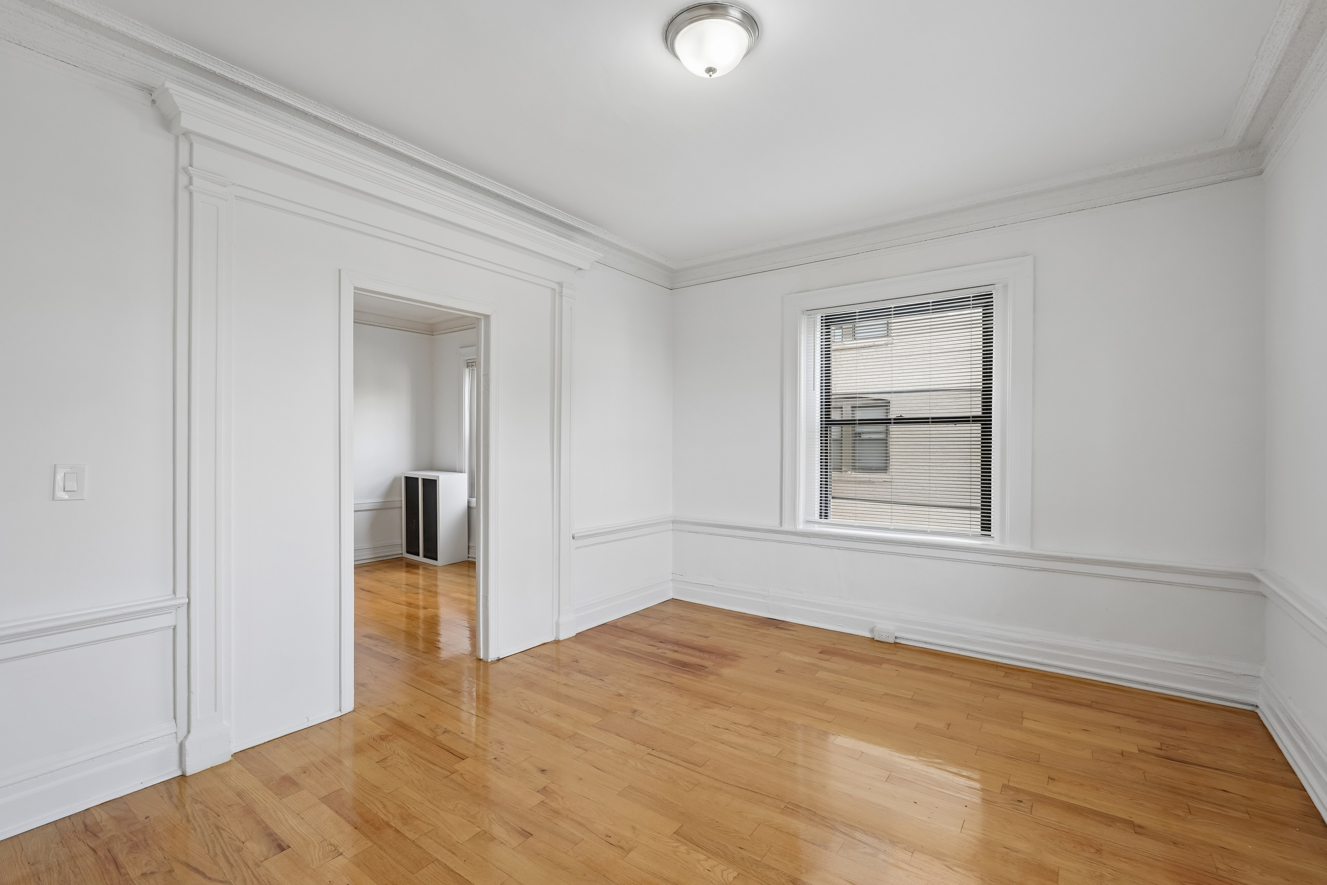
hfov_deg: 95.0
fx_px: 608
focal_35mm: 16
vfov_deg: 72.1
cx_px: 664
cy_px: 442
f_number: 8
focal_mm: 16.5
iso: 250
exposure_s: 1/30
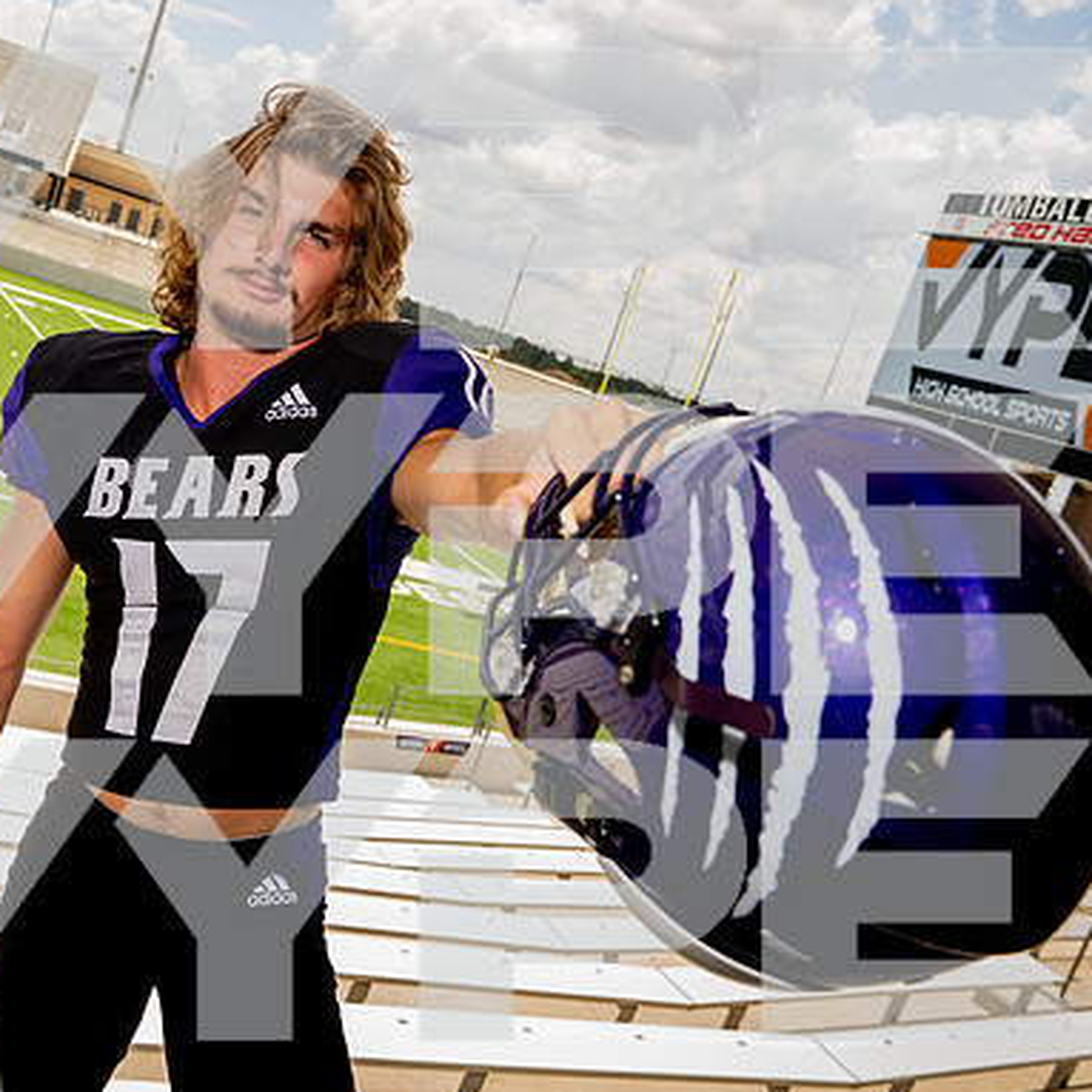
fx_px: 1285
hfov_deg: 45.4
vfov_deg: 46.0
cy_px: 546
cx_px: 374
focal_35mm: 36
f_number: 6.3
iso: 100
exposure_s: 1/250
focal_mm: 28
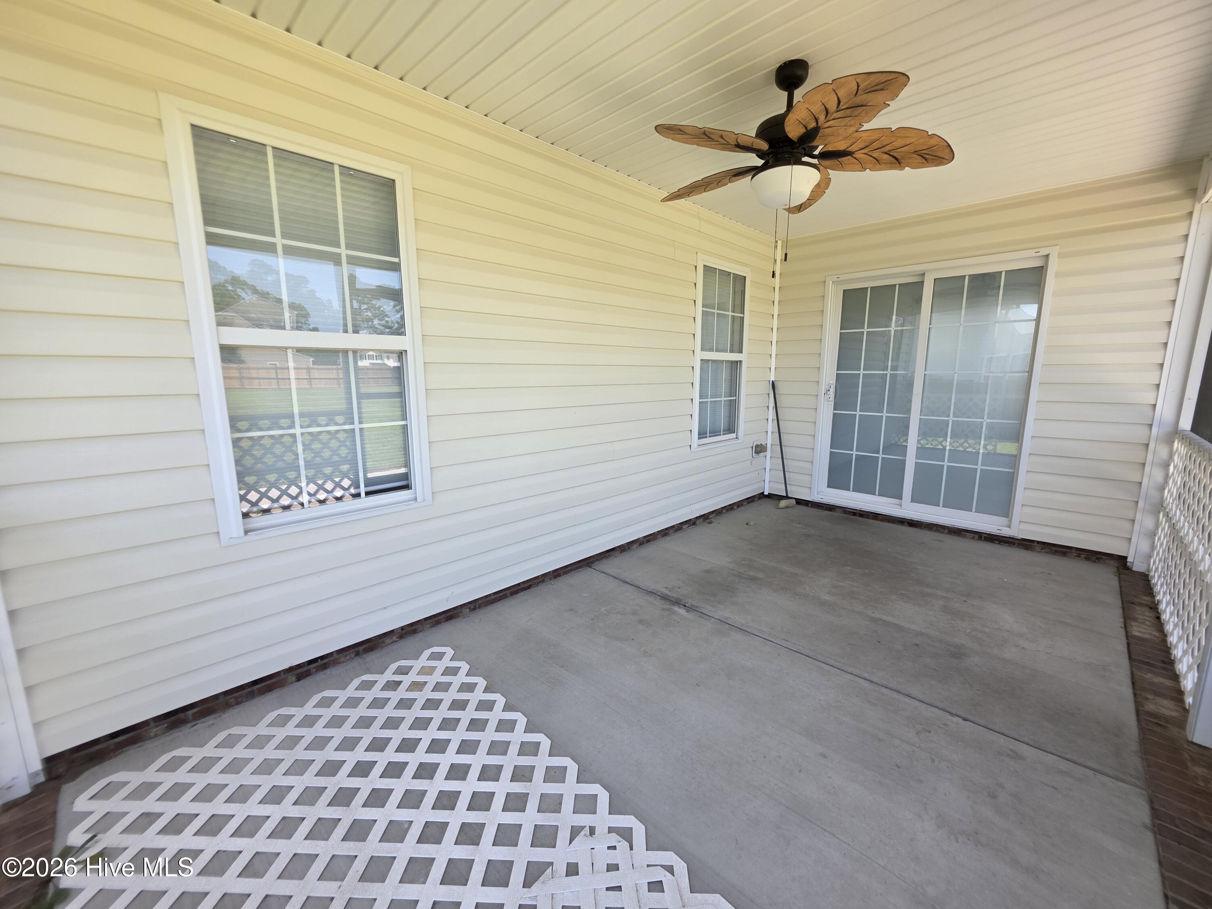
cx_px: 606
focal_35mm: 13
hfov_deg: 106.2
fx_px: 455
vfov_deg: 89.9
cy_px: 454
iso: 25
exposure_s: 1/120
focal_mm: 2.2
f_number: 1.9
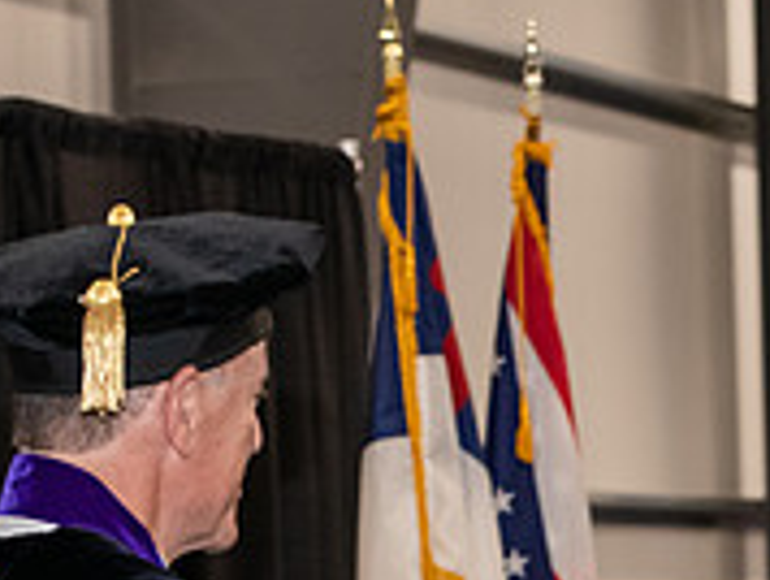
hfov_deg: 9.0
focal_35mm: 219
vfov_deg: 6.7
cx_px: 818
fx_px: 4878
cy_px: 742
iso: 2500
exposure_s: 1/200
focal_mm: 70
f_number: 5
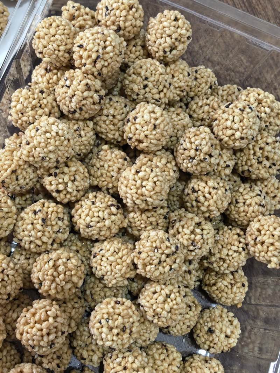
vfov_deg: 39.7
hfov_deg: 30.3
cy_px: 186
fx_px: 518
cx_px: 140
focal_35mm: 48
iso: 200
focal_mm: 5.75
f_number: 2
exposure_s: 1/50
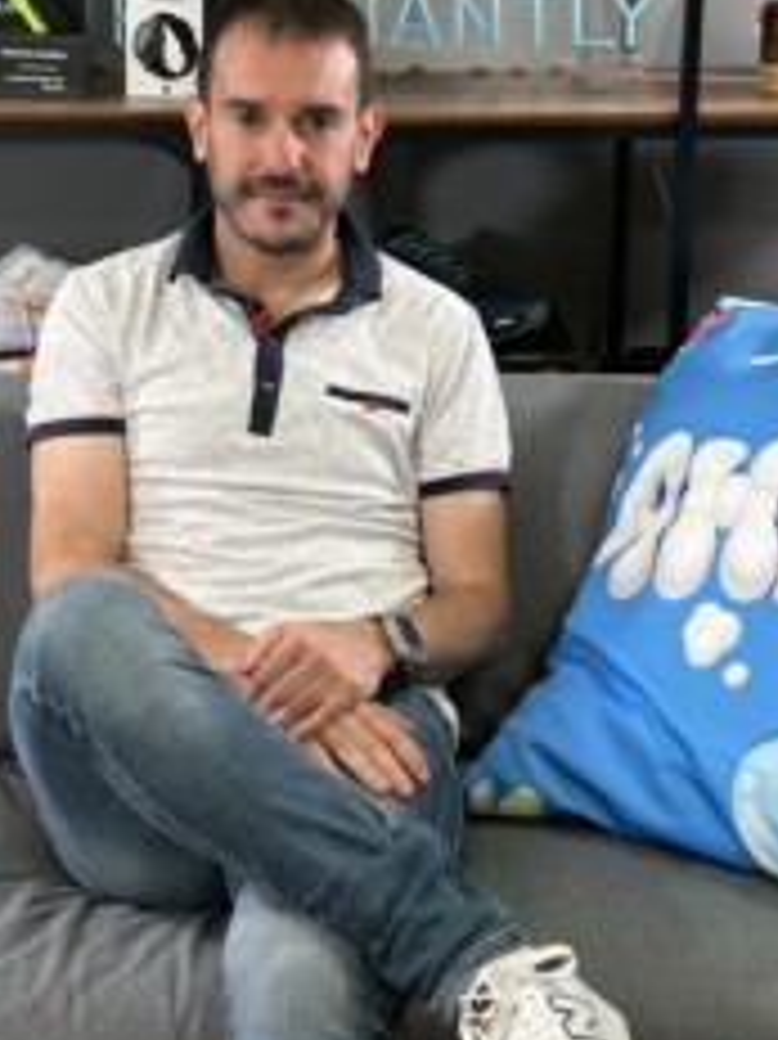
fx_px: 2490
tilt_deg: -12.7
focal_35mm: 83
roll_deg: +0.5
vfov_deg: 23.4
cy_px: 275
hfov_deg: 17.7
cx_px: 310
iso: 80
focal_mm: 6.86
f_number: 1.78
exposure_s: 1/50
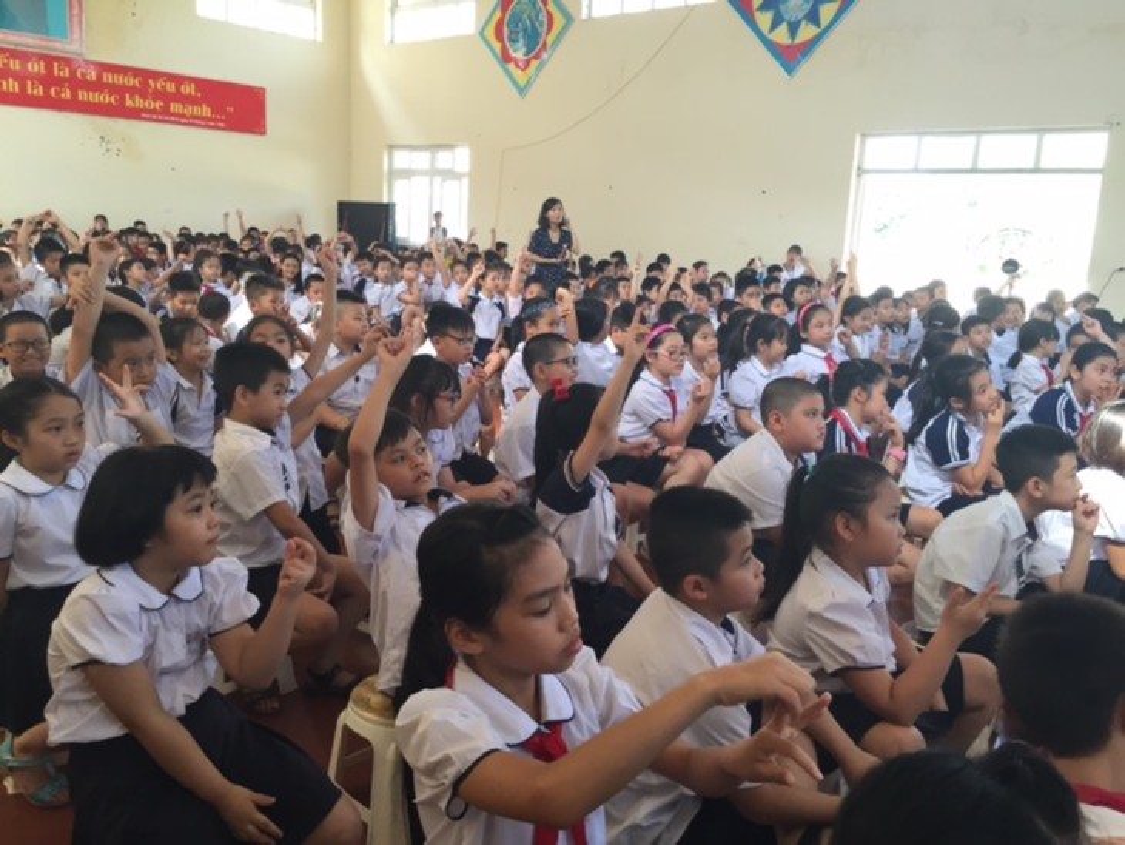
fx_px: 943
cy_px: 422
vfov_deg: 48.3
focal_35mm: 29
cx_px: 562
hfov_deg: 61.6
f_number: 2.2
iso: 40
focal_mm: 4.15
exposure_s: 1/33
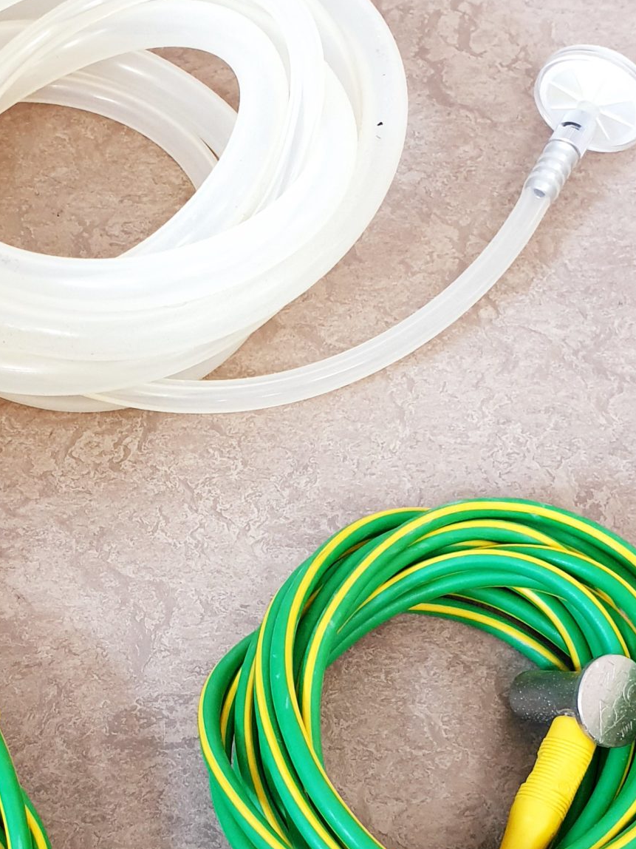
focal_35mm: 58
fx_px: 1421
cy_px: 623
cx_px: 174
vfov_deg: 32.7
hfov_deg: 25.0
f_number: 2.4
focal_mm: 4.3
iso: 250
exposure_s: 1/20
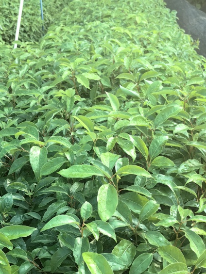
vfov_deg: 36.0
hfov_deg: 28.0
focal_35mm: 51
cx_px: 43
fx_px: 405
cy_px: 228
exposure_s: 1/249
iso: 50
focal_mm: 5.75
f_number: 2
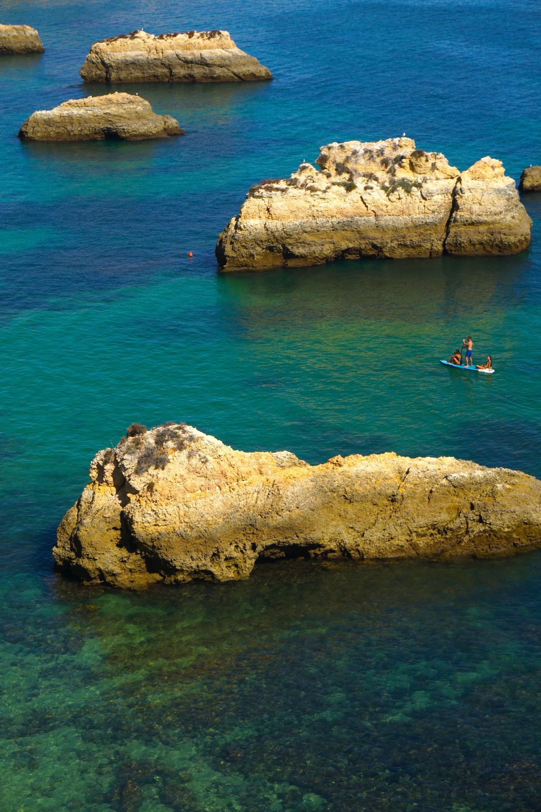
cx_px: 270
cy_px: 406
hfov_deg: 18.2
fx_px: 1690
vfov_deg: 27.0
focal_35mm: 75
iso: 160
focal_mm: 50
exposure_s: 1/400
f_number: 13
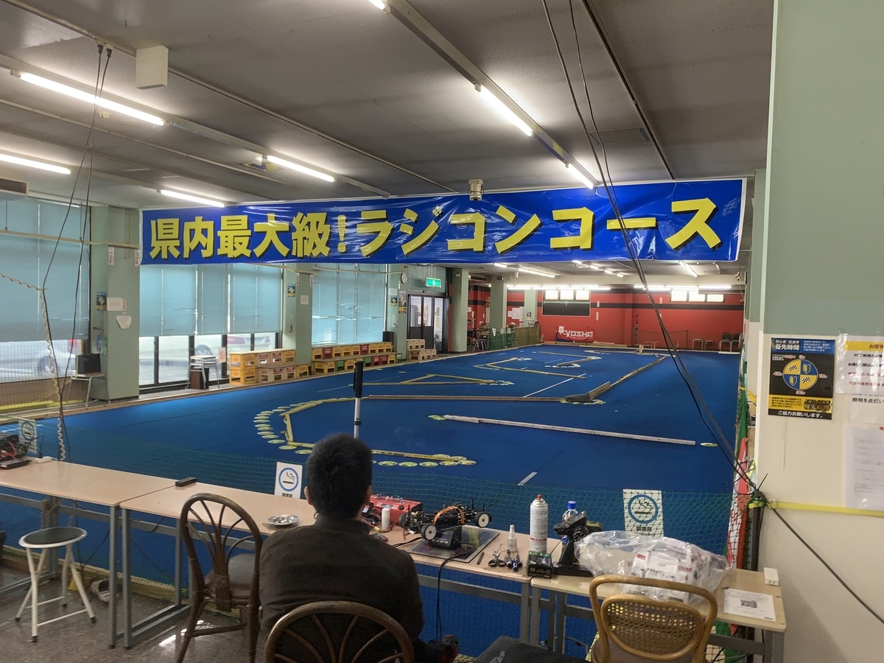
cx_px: 442
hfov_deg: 67.3
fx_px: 664
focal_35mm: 26
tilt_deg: -1.0
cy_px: 332
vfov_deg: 53.1
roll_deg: -2.4
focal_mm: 4.25
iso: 64
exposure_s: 1/60
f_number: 1.8
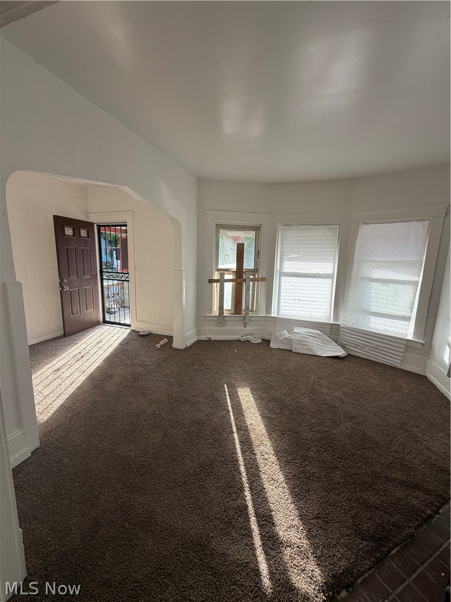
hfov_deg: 85.7
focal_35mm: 14
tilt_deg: -9.2
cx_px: 226
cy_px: 301
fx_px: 243
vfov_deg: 102.1
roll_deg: -1.8
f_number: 2.2
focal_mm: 2.22
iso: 64
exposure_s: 1/121
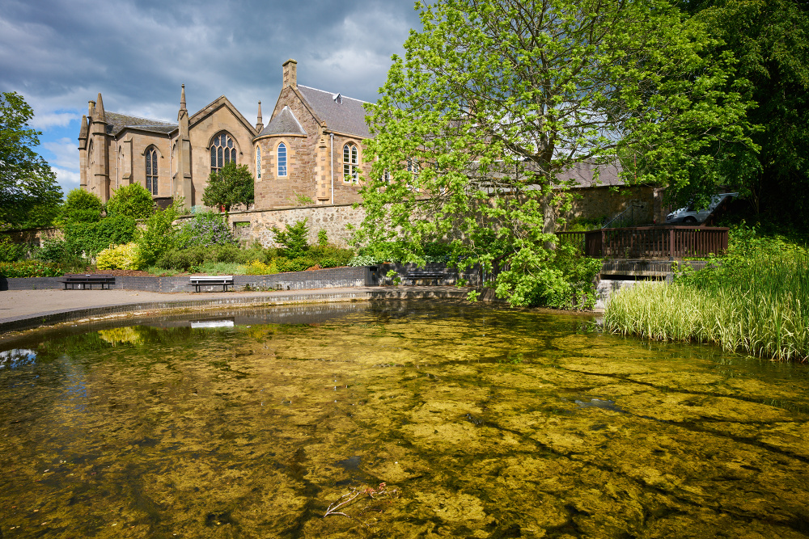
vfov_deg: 59.5
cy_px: 270
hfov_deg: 81.2
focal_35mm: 21
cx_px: 404
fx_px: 472
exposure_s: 1/250
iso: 100
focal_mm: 21
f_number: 8
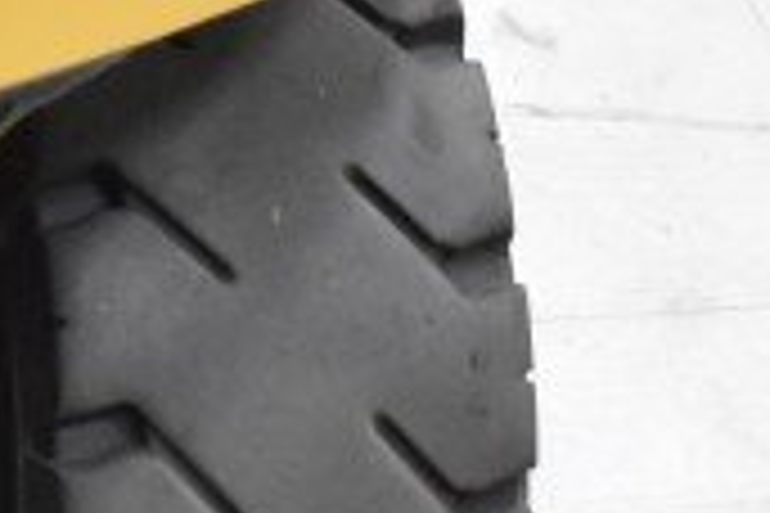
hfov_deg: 8.8
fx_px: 4513
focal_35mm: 211
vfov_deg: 6.4
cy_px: -436
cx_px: -1135
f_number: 5
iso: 1600
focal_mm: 20
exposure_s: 1/30
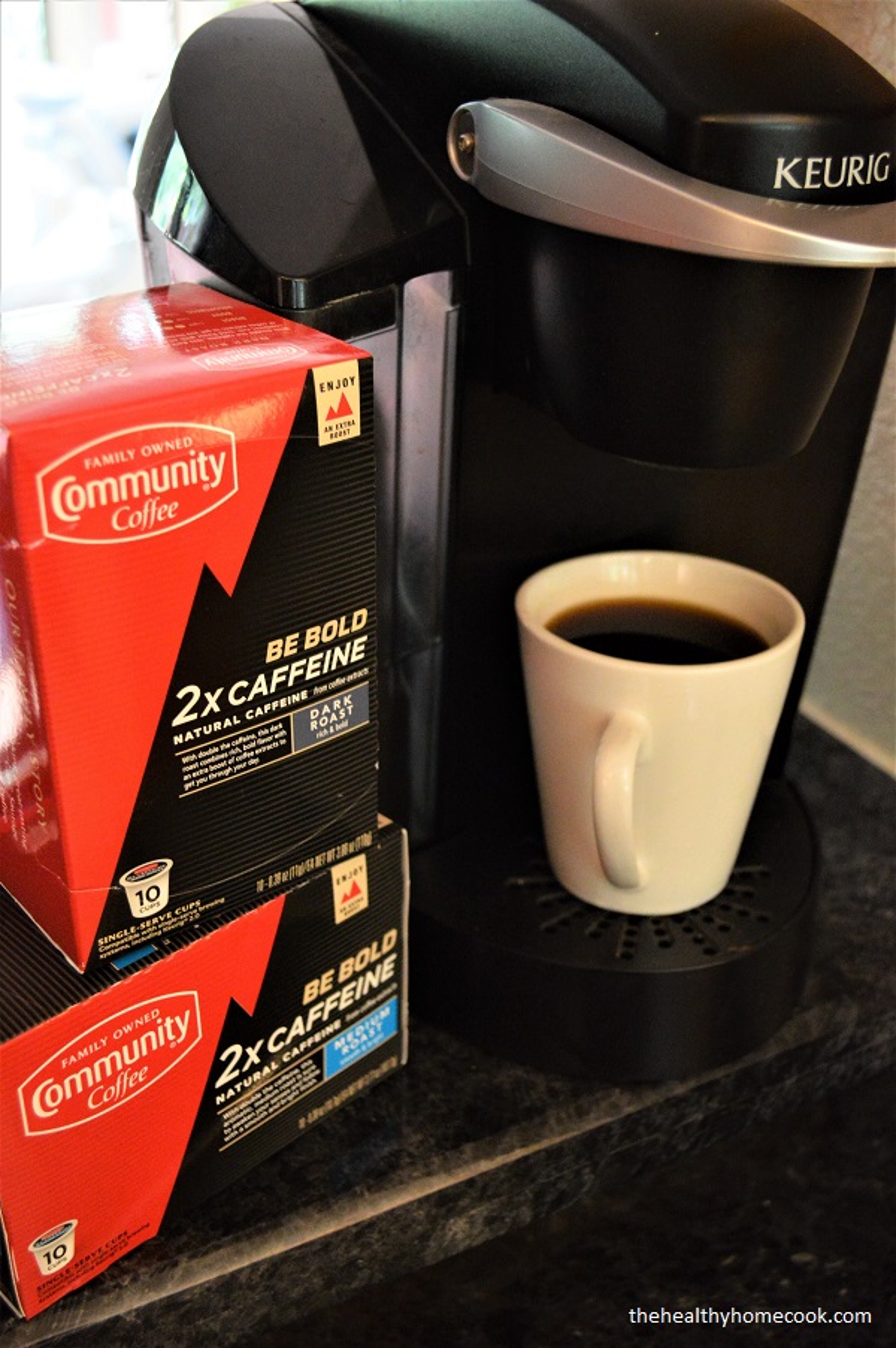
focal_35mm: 39
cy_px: 674
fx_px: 1458
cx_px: 448
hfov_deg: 34.2
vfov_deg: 49.6
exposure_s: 1/25
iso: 3200
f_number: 4.2
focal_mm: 26
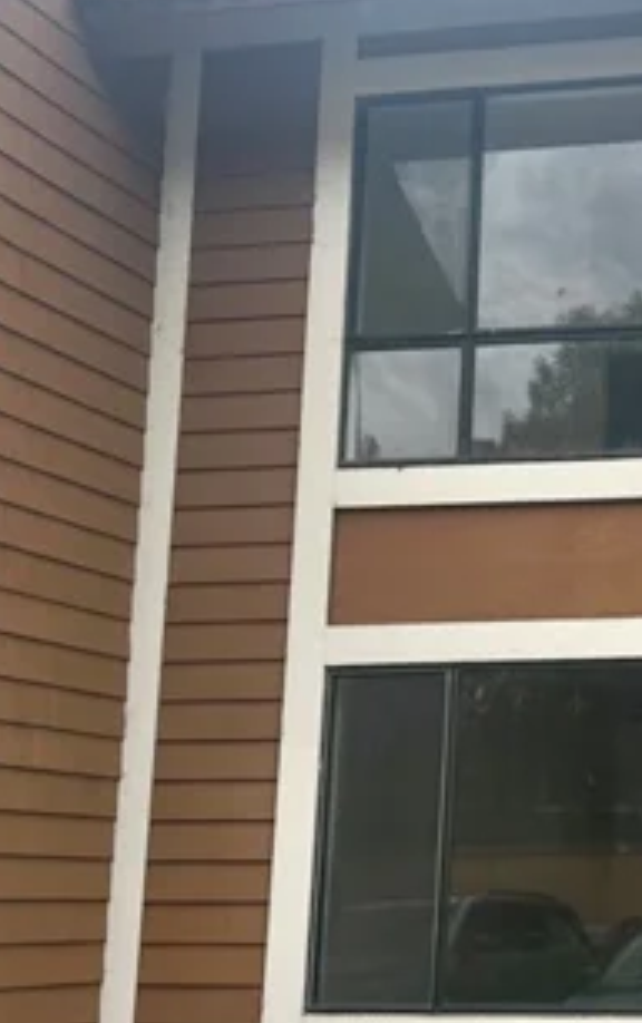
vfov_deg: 32.9
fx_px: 1731
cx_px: 908
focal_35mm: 62
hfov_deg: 18.9
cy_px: 595
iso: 80
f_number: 1.78
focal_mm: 6.86
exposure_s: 1/3155
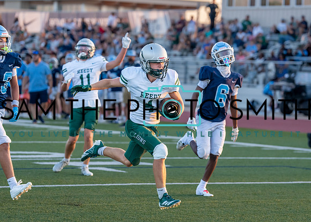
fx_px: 1560
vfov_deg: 8.1
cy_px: 96
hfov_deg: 11.4
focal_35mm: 177
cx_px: 168
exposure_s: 1/2000
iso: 800
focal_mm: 125
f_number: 2.8
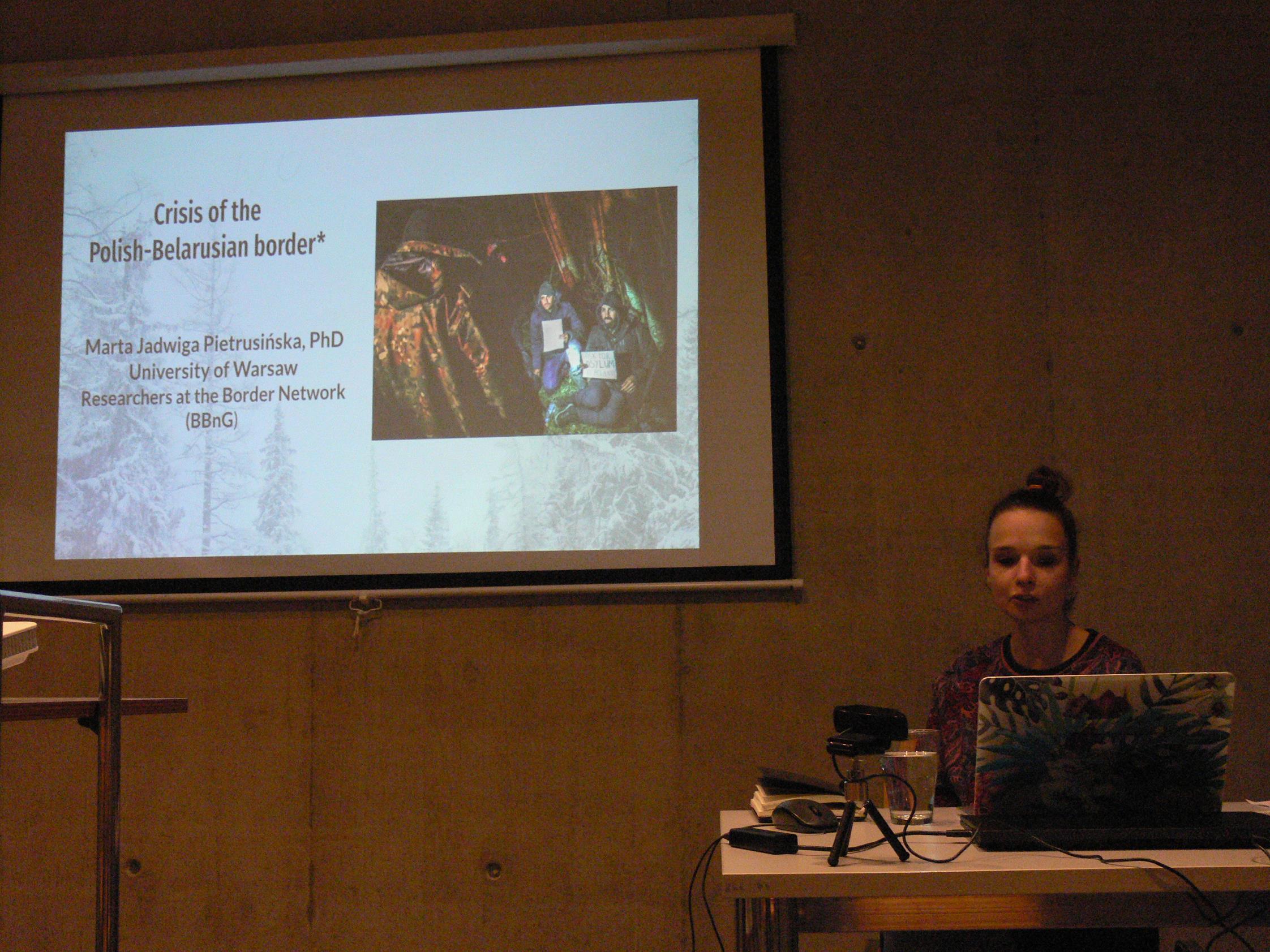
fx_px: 1541
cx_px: 635
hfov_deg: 44.8
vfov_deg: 34.3
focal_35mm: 42
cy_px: 476
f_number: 2.8
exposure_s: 1/30
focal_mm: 8.9
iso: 400
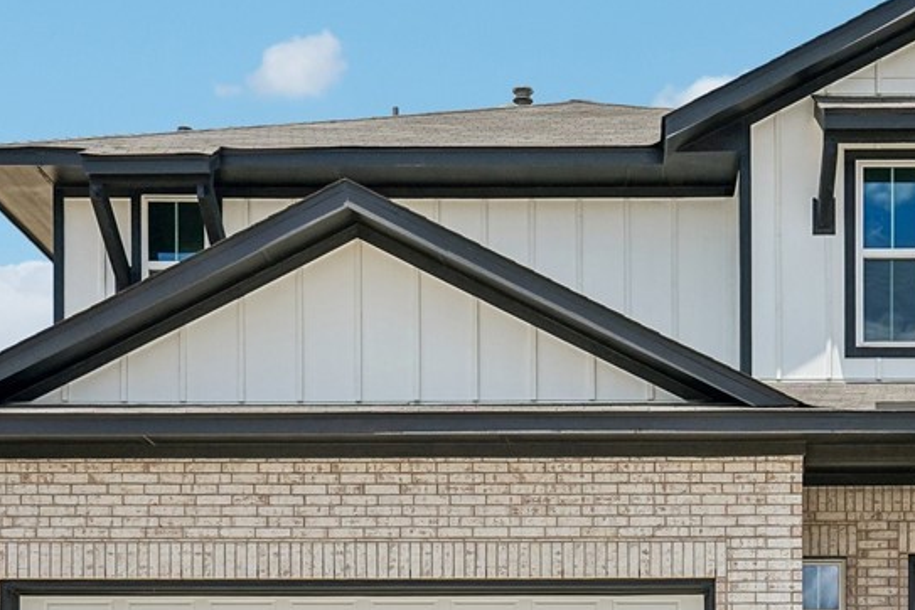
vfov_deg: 21.0
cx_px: 612
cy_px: 469
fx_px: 1627
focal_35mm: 64
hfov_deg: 31.2
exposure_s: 1/800
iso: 200
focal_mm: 32
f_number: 9
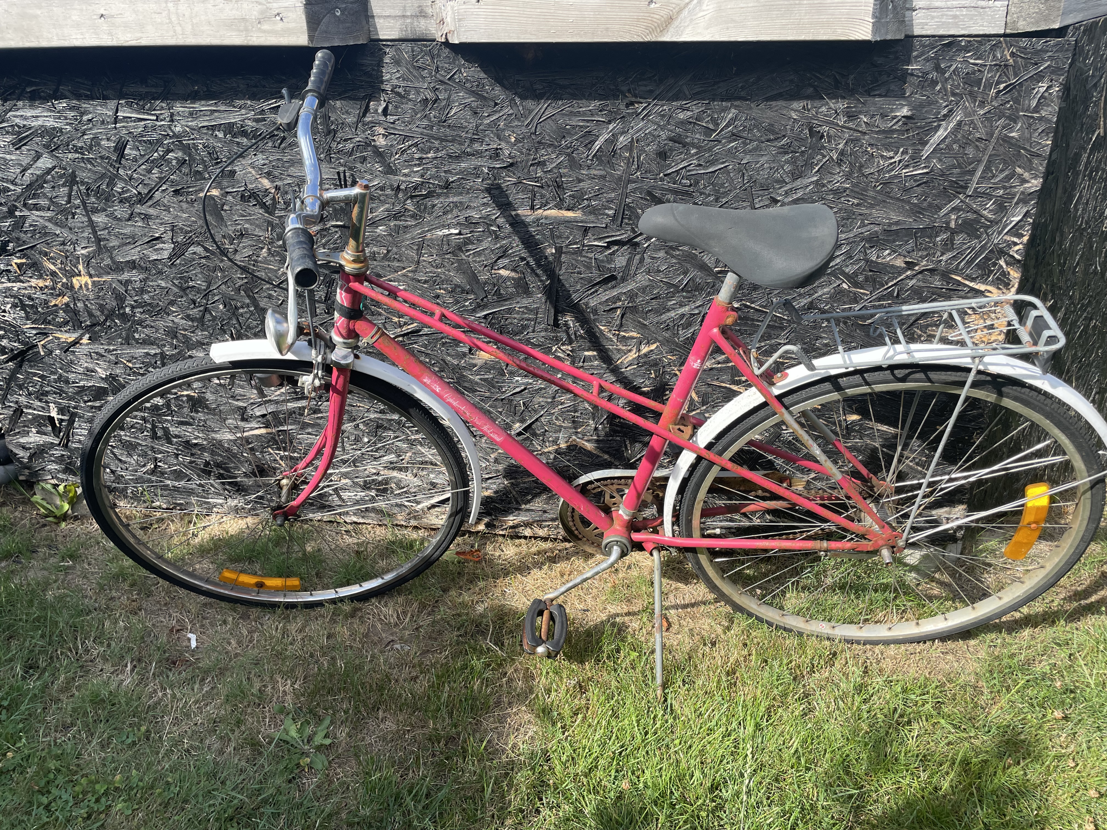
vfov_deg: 53.1
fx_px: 831
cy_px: 415
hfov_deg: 67.3
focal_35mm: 26
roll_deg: +2.2
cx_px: 554
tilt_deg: -26.7
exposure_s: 1/924
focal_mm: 4.2
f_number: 1.6
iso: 32
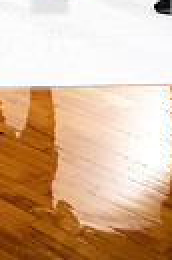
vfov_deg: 16.1
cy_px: -186
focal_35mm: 111
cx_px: 12
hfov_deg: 12.2
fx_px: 800
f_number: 7.1
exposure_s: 1/320
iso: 400
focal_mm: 32
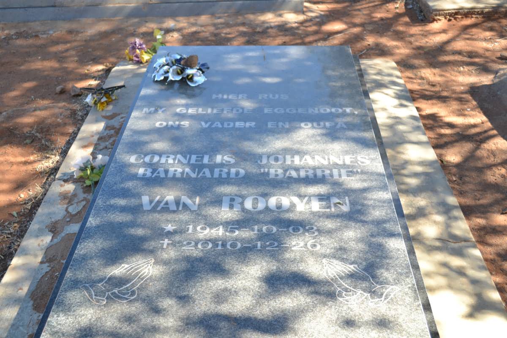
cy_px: 169
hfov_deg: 43.6
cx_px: 254
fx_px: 634
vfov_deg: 29.9
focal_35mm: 45
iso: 400
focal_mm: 30
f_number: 5
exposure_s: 1/100
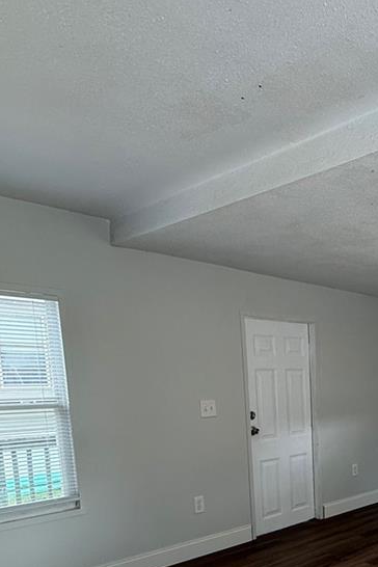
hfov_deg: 36.7
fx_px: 504
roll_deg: -0.4
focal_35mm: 32
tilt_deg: -10.0
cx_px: 383
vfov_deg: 54.2
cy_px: 464
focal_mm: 2.22
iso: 160
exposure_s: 1/120
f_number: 2.2
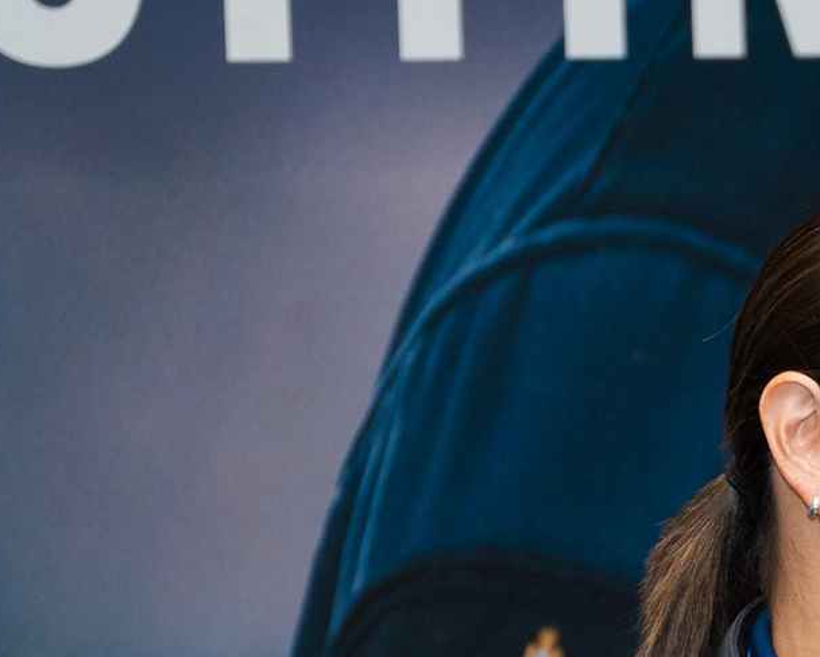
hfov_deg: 8.1
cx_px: 895
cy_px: 862
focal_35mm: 238
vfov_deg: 6.5
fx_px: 5779
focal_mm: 46.1
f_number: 2.8
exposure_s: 1/160
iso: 800
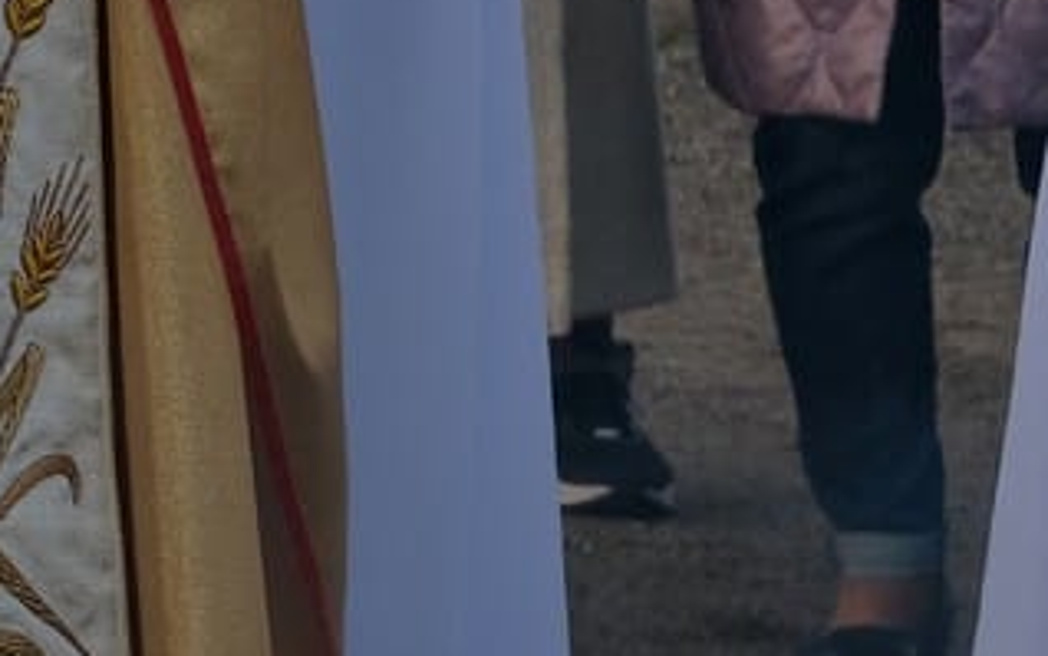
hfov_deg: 5.0
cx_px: -600
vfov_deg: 3.1
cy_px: -682
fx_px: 11857
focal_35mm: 415
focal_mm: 55
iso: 320
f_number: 8
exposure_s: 1/150
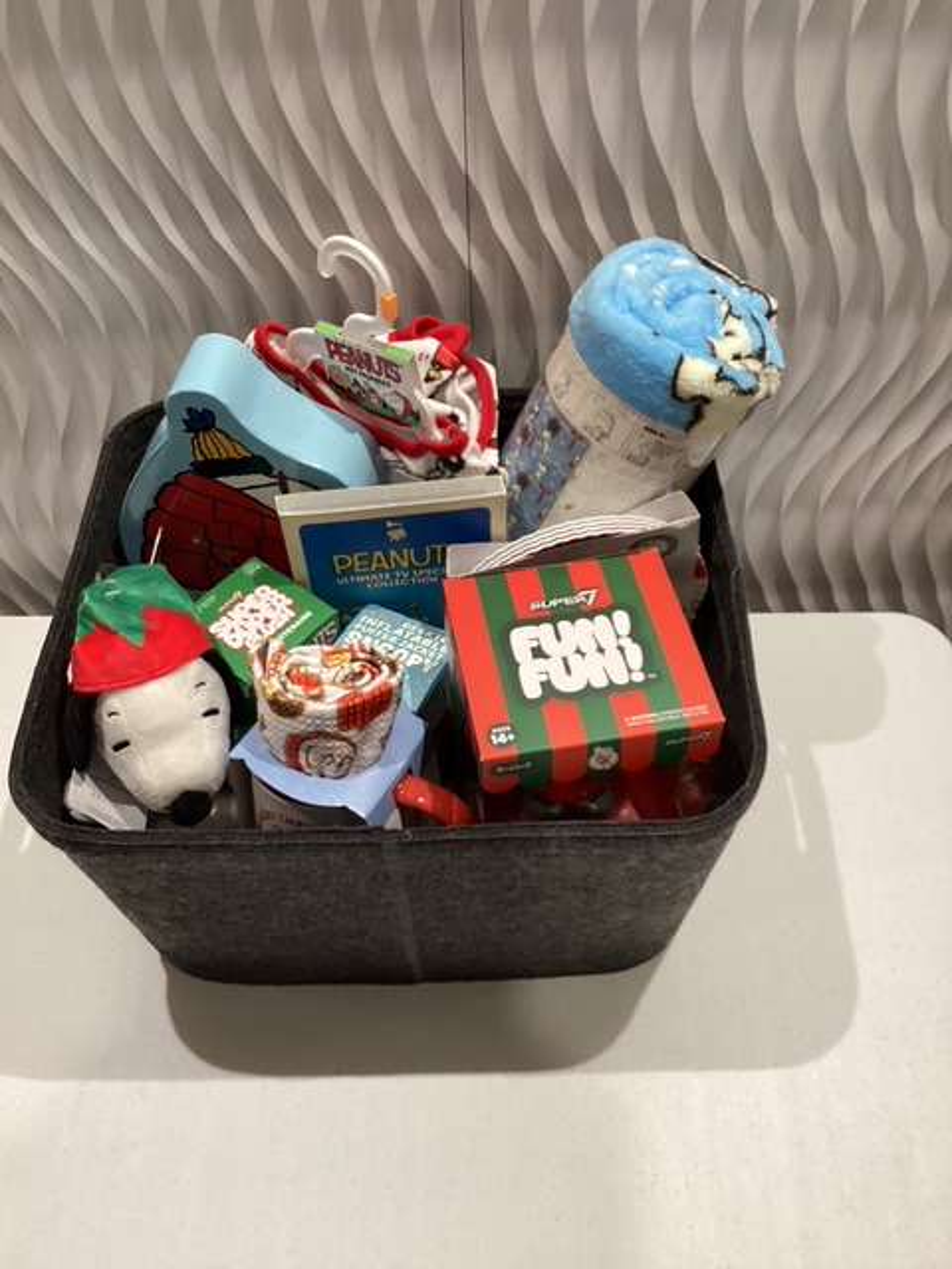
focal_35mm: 31
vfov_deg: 58.4
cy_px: 634
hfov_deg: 45.4
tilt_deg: -52.0
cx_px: 476
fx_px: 1137
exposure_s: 1/60
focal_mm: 3.3
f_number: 2.4
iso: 125
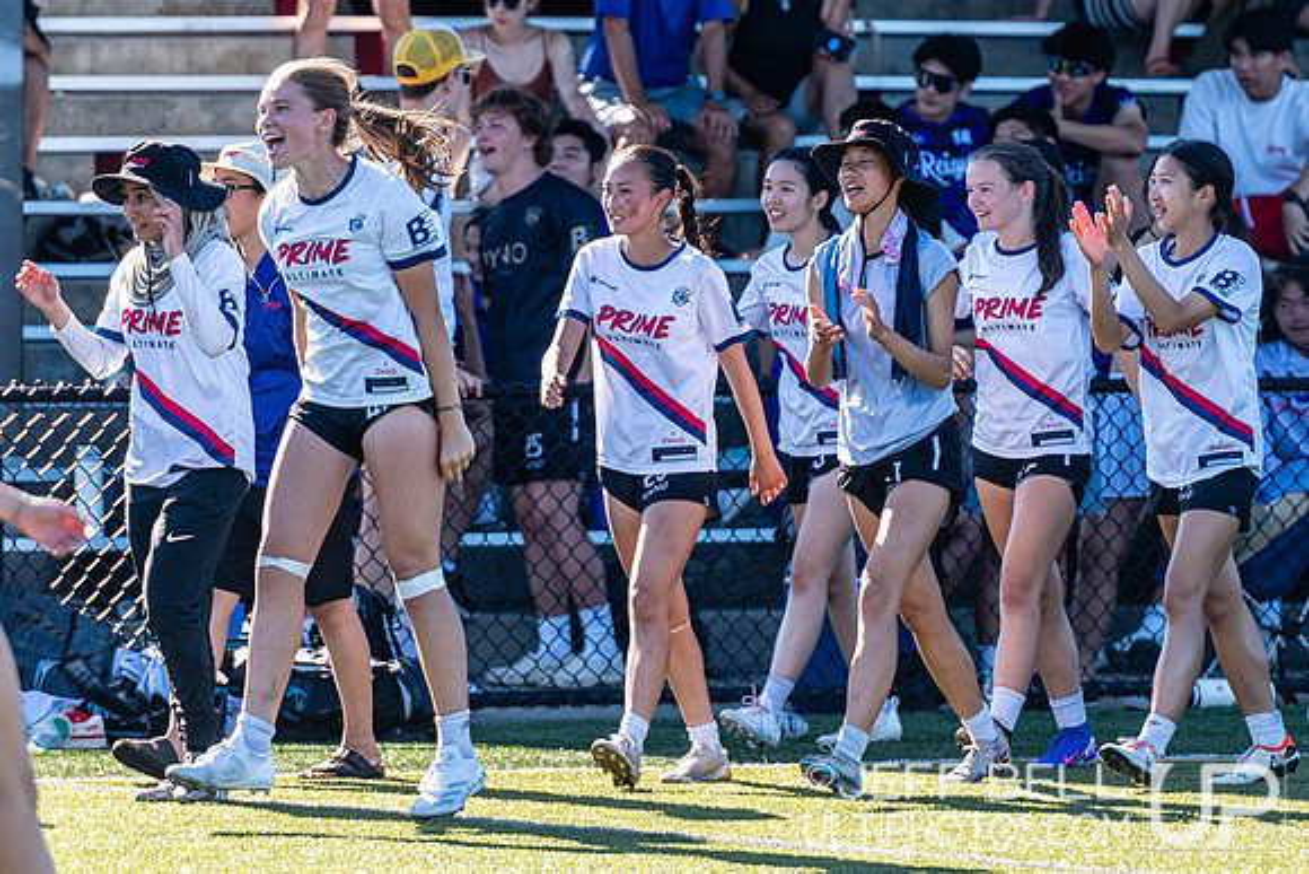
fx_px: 15690
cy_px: 260
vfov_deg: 3.2
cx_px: 924
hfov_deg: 4.8
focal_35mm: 431
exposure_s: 1/1000
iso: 200
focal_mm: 200
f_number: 3.2
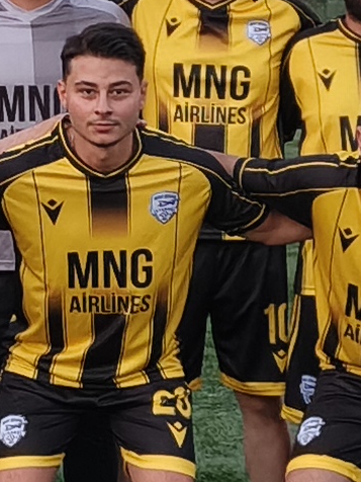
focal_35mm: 198
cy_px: 181
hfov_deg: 7.5
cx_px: 100
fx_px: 2753
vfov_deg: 10.0
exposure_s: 1/50
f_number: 1.8
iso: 281
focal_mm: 5.56
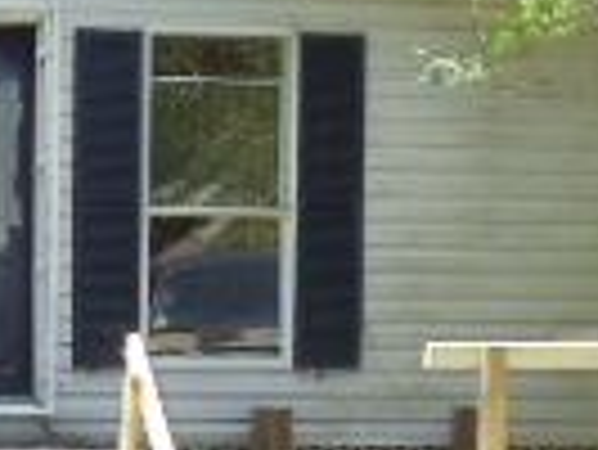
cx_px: -301
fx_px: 3648
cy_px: 288
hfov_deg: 9.1
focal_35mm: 211
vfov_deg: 7.1
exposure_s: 1/200
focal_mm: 6
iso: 80
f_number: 3.5
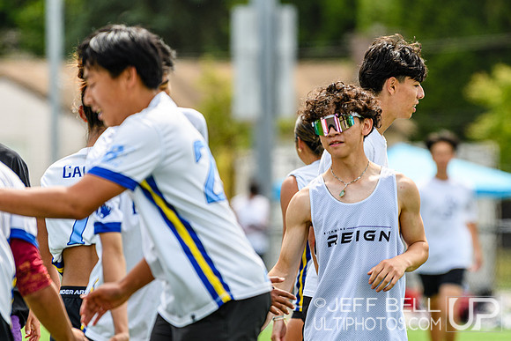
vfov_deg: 3.3
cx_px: 359
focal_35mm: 422
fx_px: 5986
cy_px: 170
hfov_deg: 4.9
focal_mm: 200
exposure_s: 1/1250
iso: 100
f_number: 3.2
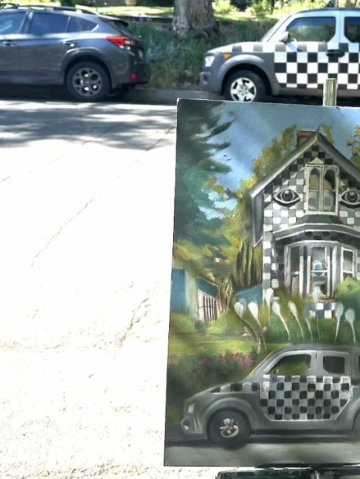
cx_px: 307
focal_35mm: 42
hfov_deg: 33.0
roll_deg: -1.3
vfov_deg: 44.5
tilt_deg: -13.9
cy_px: 188
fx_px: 582
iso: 80
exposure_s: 1/1131
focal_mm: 6.86
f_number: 1.78
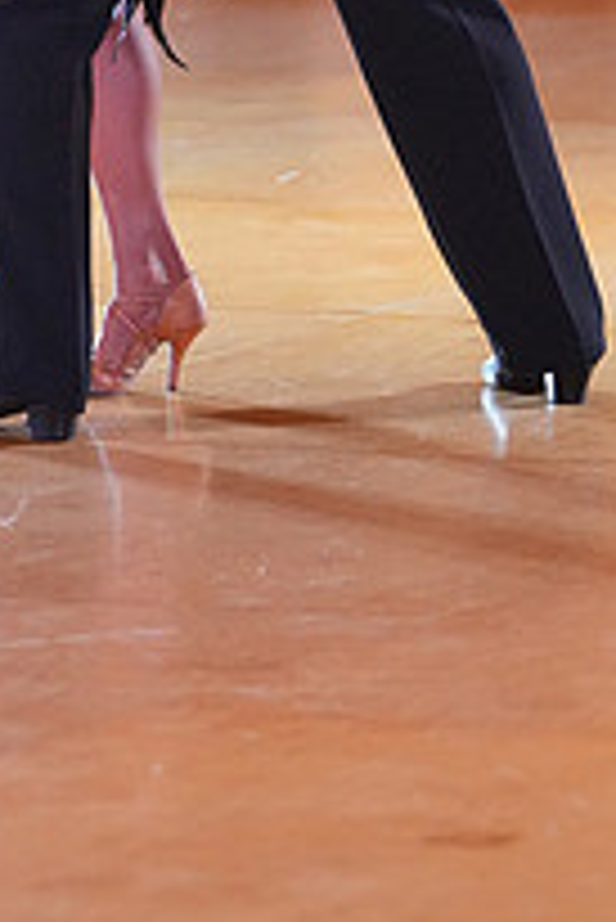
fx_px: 10300
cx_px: 97
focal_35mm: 402
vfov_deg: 5.1
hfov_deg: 3.4
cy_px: -270
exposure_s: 1/400
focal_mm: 142
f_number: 4
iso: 5000
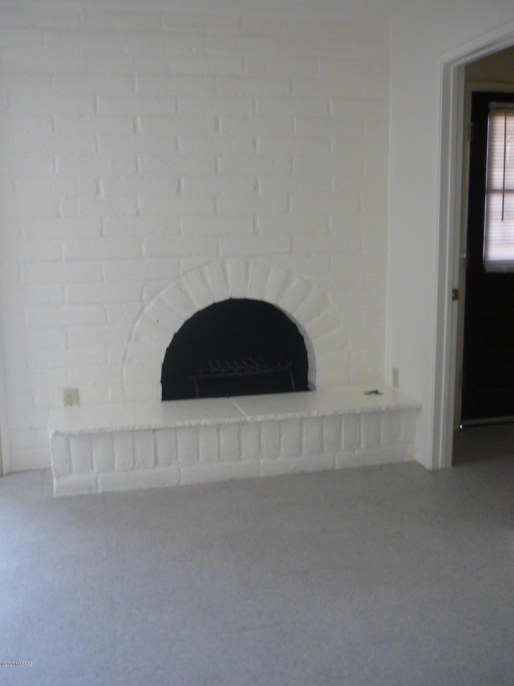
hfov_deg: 42.9
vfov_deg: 55.4
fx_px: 653
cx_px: 257
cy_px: 343
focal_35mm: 33
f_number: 2.8
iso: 160
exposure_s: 1/30
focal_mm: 5.5
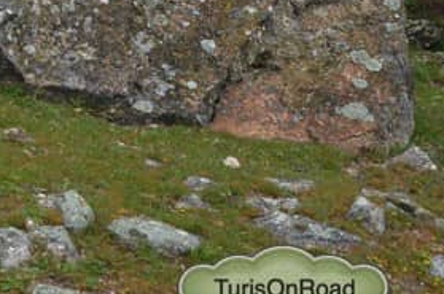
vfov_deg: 10.7
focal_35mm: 121
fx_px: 1490
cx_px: -232
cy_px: -194
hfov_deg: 15.6
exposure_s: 1/250
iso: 200
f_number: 8
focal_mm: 22
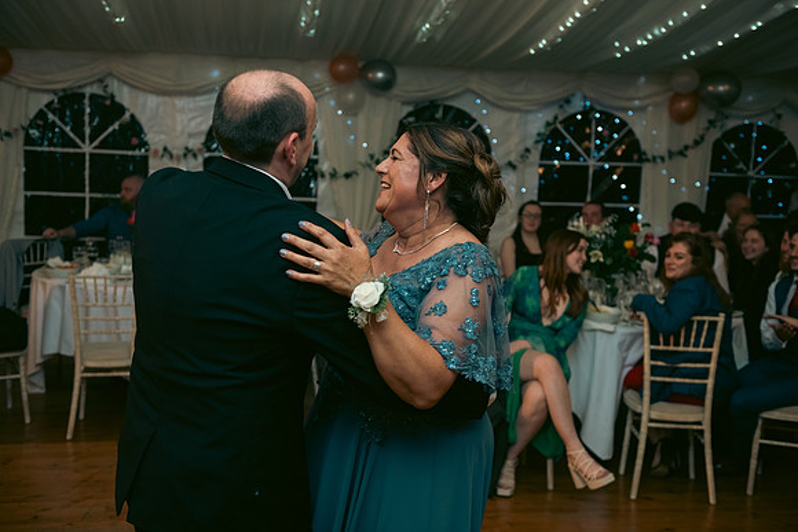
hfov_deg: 46.4
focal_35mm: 42
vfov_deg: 31.9
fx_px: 931
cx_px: 399
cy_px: 266
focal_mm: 42
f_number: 3.5
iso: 800
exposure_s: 1/160
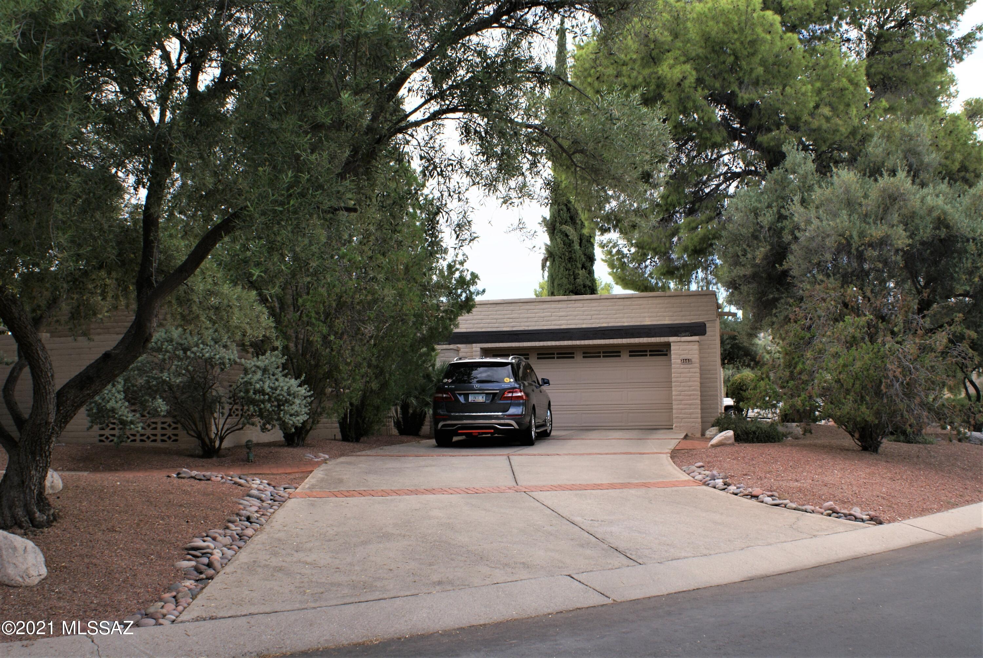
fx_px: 984
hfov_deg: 53.1
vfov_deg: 37.0
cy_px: 329
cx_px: 492
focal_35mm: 36
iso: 100
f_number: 9
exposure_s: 1/80
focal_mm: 24
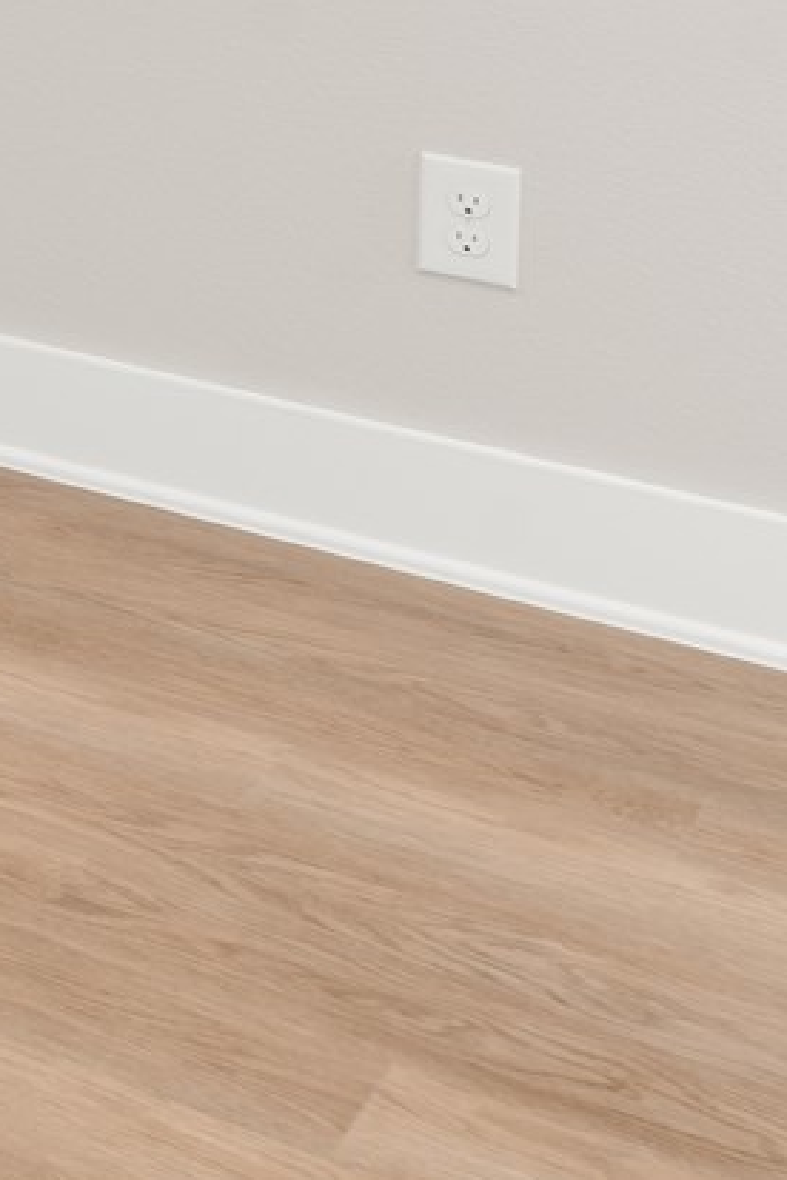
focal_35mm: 84
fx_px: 2754
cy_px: -593
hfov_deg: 9.5
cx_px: -1953
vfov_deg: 20.6
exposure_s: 2.5
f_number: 9
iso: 200
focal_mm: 16
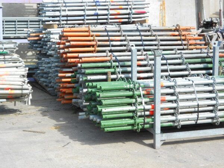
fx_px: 492
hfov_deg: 25.7
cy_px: 84
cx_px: 112
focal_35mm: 76
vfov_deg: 19.4
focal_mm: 13.5
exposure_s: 1/160
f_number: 5.8
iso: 80
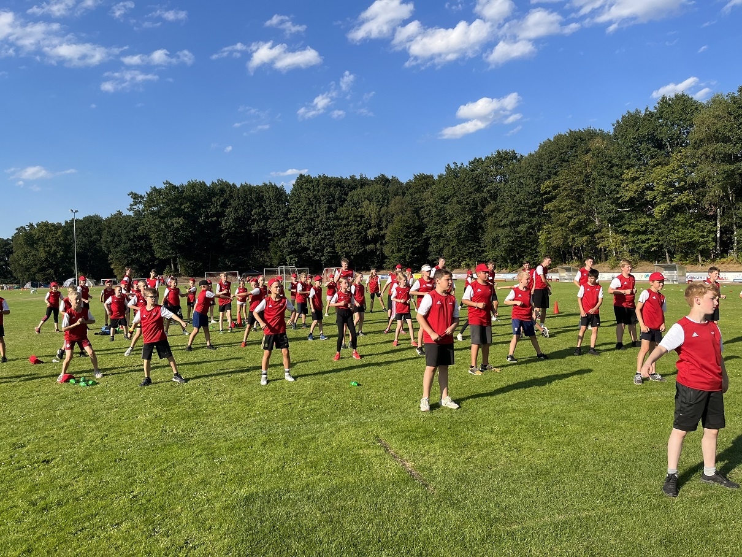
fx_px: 557
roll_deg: +0.1
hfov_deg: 67.3
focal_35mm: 26
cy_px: 278
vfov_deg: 53.1
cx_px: 371
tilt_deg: +1.8
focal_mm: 5.1
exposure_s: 1/2571
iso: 50
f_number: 1.6
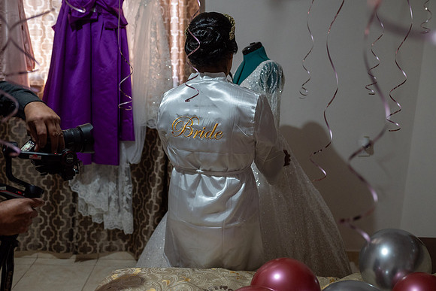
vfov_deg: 37.9
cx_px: 218
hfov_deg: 54.4
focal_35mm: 35
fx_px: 424
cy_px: 146
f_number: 3.5
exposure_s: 1/125
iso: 1600
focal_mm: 35
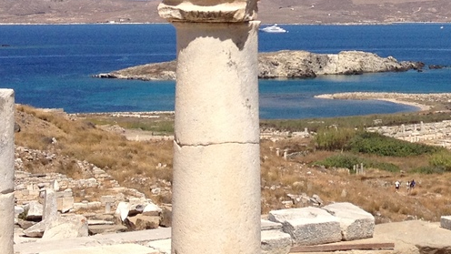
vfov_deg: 9.7
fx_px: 1471
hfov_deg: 16.9
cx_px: 479
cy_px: -39
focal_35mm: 123
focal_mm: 4.28
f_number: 2.4
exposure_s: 1/2632
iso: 50
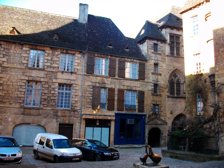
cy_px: 84
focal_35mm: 32
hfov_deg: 56.8
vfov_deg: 44.2
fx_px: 207
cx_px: 112
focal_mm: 5.7
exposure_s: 1/138
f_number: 2.9
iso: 80
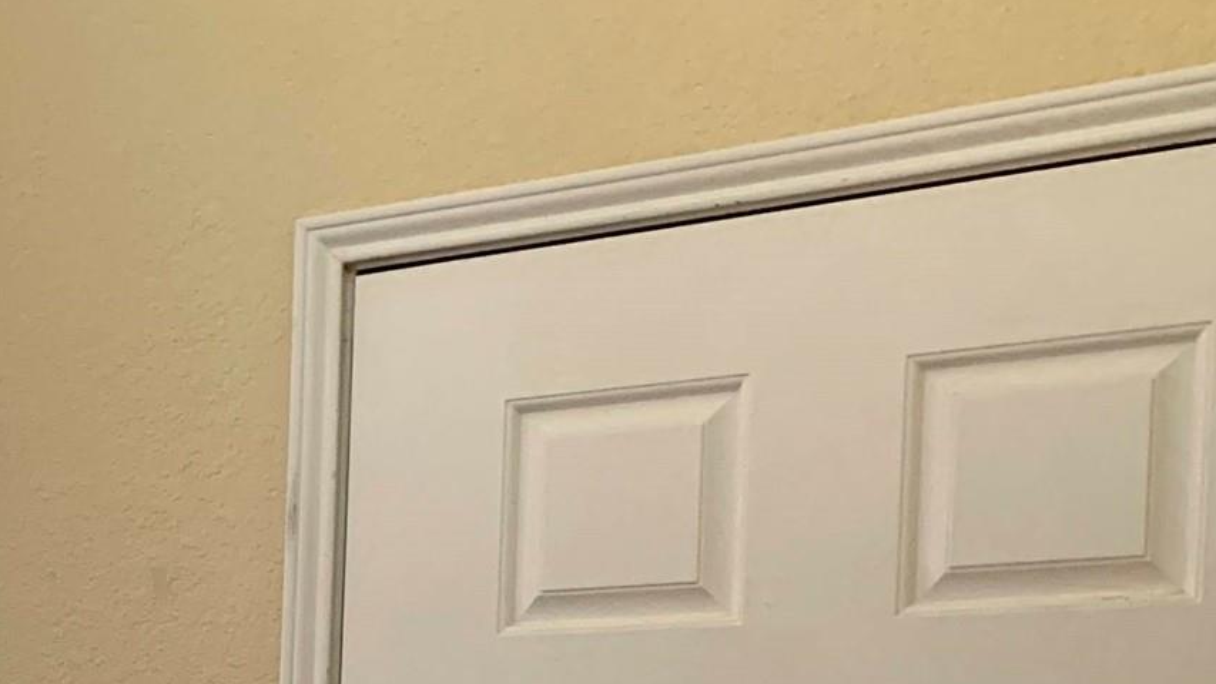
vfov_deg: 16.6
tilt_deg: -1.8
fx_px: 2193
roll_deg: -1.3
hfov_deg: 27.9
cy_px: 926
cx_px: -164
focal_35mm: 68
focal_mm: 4.25
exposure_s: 1/60
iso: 320
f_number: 1.8
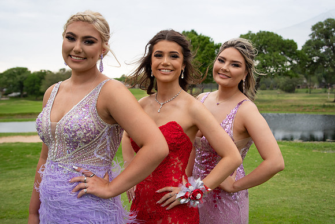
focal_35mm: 38
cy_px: 109
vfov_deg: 34.8
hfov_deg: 50.3
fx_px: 356
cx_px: 178
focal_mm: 24
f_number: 2.8
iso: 250
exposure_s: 1/640
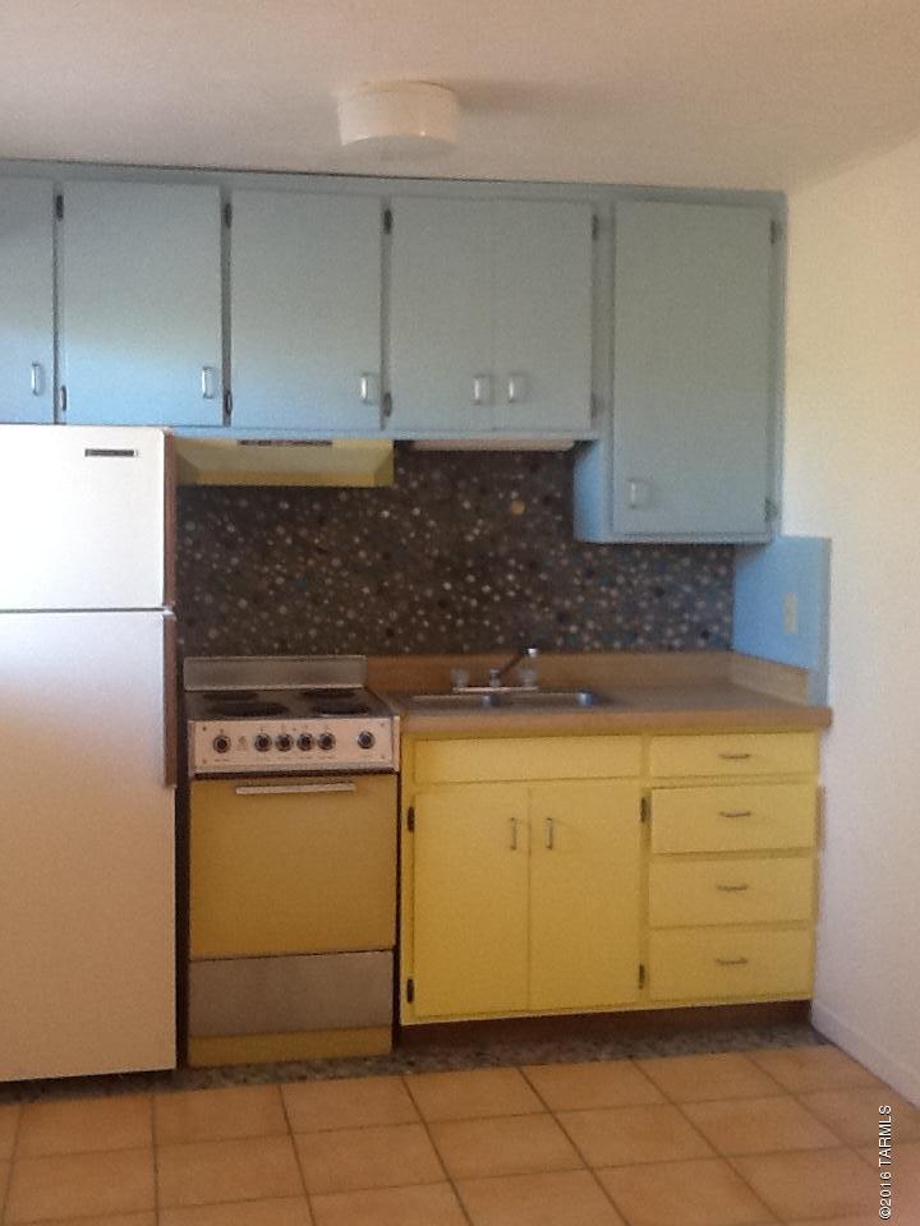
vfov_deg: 42.9
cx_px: 460
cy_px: 613
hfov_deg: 32.9
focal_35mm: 44
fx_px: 1559
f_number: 2.4
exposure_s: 1/30
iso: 80
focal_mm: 2.03
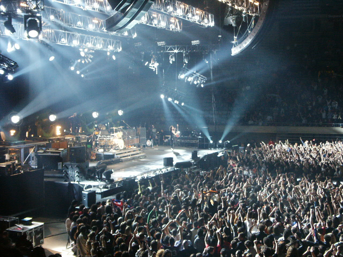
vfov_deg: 29.1
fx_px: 495
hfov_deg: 38.2
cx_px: 172
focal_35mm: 50
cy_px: 128
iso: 400
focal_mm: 10.48
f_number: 3.6
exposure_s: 1/125
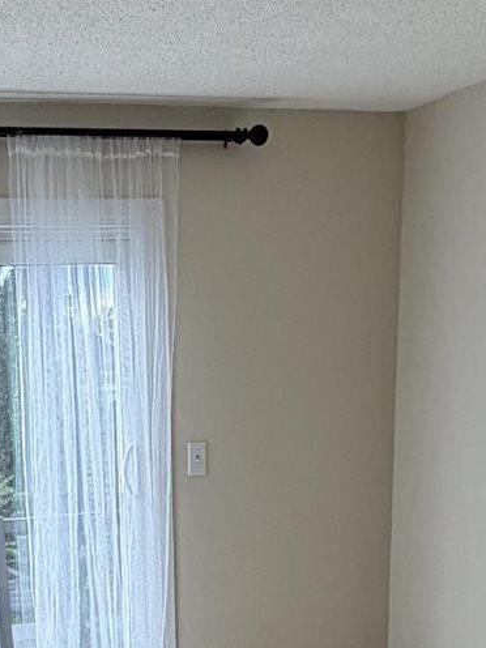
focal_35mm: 65
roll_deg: +3.5
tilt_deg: -20.0
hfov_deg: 22.3
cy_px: 827
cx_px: 99
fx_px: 1217
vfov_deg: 25.8
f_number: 2.2
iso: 64
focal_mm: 2.22
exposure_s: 1/120
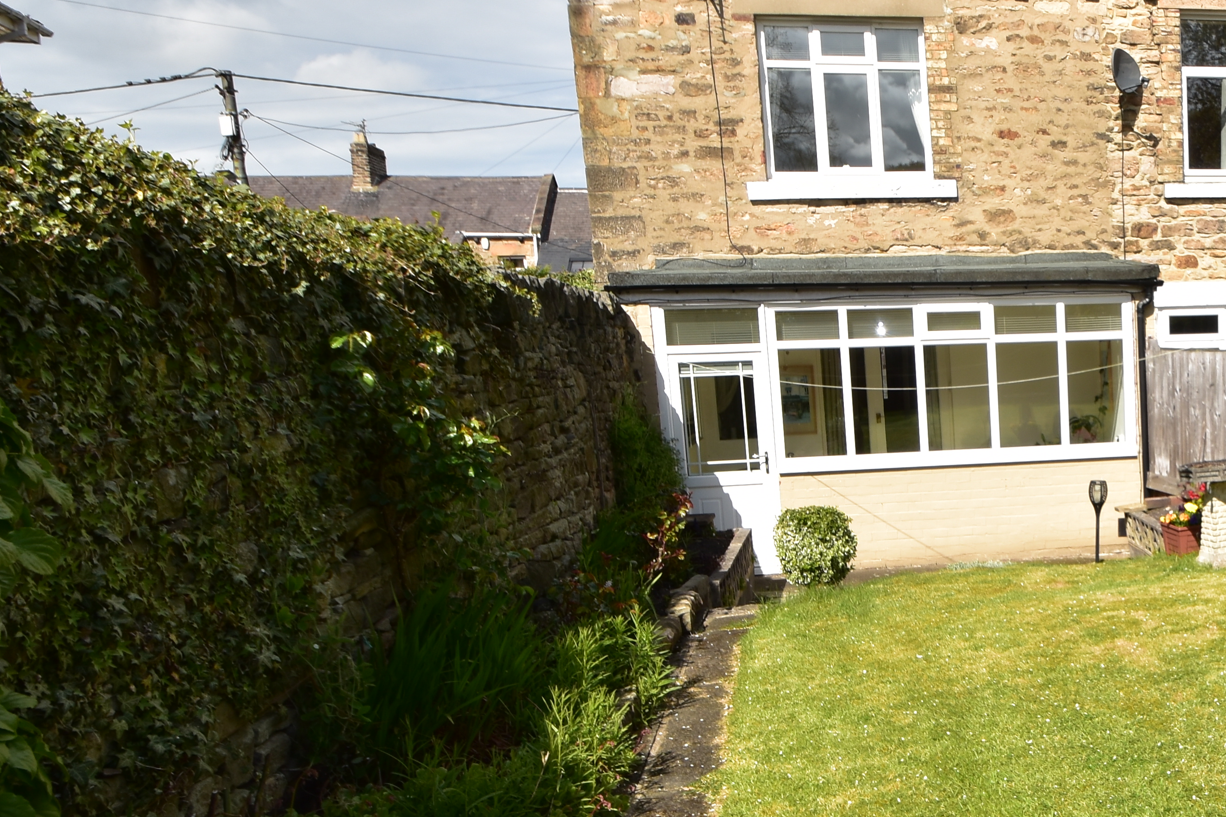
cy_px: 497
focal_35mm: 34
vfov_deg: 38.7
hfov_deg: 48.6
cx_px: 1148
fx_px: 1158
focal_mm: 10
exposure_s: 1/200
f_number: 10
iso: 100
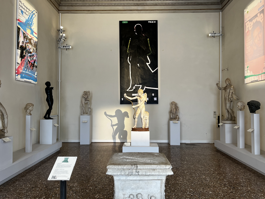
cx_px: 132
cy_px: 100
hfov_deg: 67.3
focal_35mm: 26
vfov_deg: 53.1
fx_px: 199
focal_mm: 5.7
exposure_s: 1/60
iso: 64
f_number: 1.5
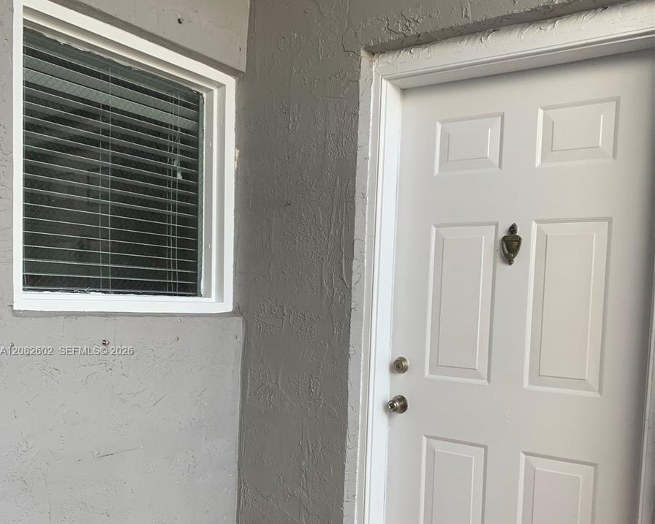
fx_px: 659
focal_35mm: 34
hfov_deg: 52.8
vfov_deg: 42.7
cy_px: 352
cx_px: 327
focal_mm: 4.25
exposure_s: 1/197
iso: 25
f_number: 1.8
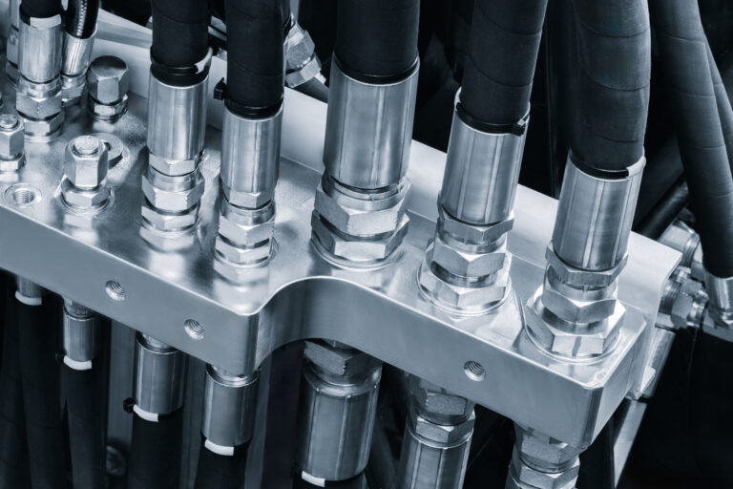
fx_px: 2443
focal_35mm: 120
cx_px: 366
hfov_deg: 17.1
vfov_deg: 11.4
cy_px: 244
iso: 500
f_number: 18
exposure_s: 3.2
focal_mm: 80
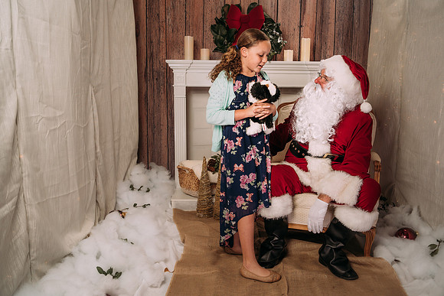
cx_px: 227
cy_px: 151
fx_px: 451
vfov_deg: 36.4
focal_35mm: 37
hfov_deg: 52.4
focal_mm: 35
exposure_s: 1/100
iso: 100
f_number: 6.3
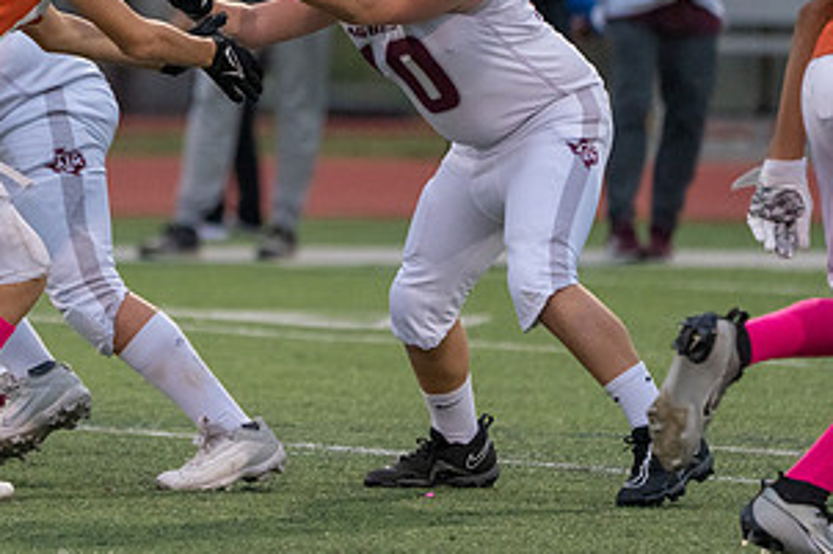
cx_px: 113
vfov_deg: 1.8
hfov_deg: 2.7
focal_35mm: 769
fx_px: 17783
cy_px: 95
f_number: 5.6
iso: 4000
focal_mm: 400
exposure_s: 1/1000
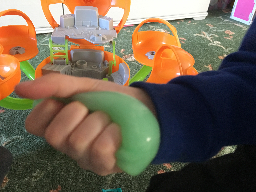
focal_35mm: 29
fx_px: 214
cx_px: 128
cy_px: 96
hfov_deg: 61.7
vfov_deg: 48.2
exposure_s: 1/10
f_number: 2.2
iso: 80
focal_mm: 4.15
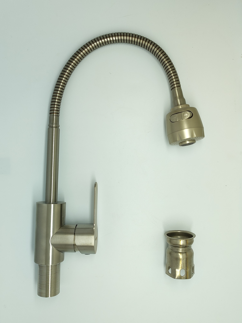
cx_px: 121
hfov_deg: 56.8
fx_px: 224
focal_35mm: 24
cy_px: 162
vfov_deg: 71.6
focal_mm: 5.89
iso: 125
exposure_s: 1/250
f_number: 1.89
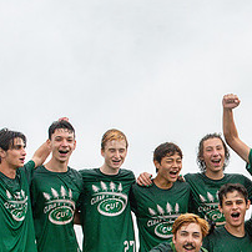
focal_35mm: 171
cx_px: 296
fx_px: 1408
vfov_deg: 10.2
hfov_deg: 10.1
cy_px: 223
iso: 2500
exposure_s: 1/1250
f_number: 5.6
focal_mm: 70
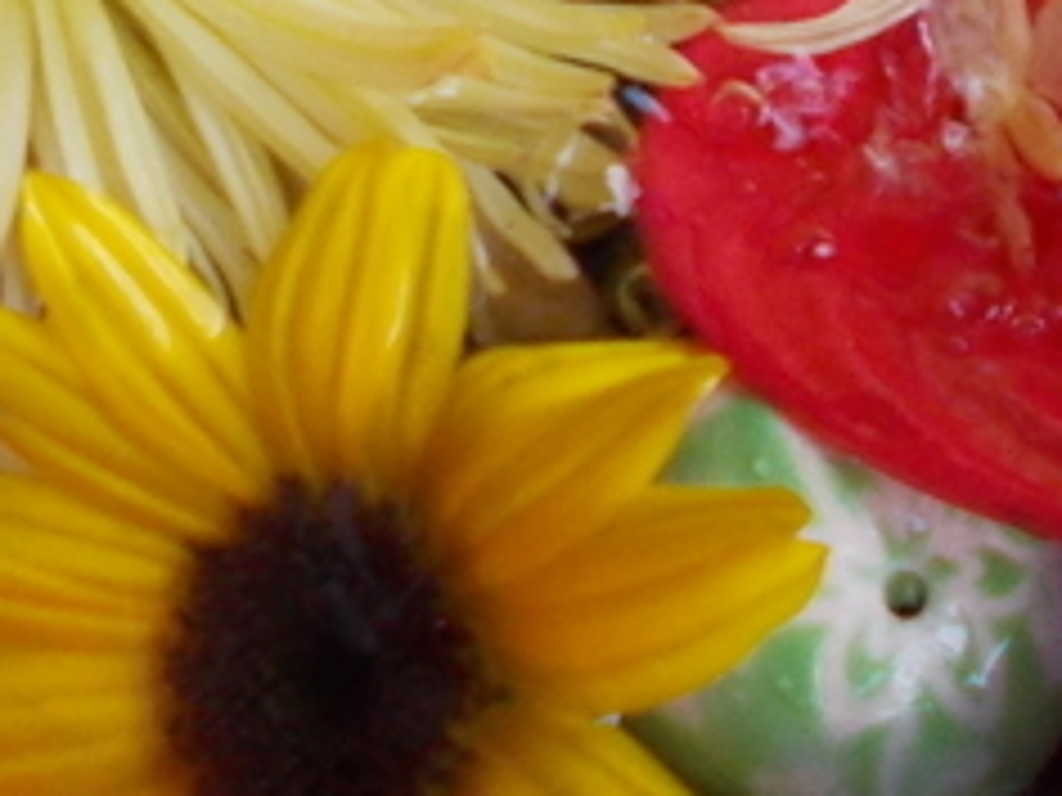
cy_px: -706
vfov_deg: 10.5
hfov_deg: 14.8
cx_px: 162
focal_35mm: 132
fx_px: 4050
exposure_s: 1/250
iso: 250
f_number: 3.2
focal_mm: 4.6
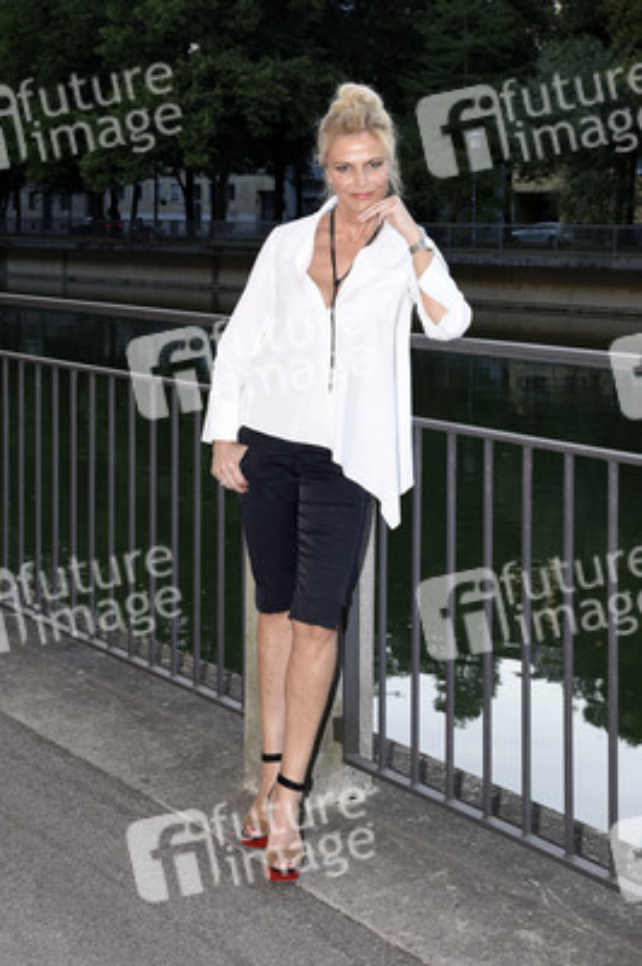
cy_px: 483
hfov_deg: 28.0
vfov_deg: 41.1
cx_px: 321
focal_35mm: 48
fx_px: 1286
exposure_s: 1/160
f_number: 8
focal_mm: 48
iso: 800
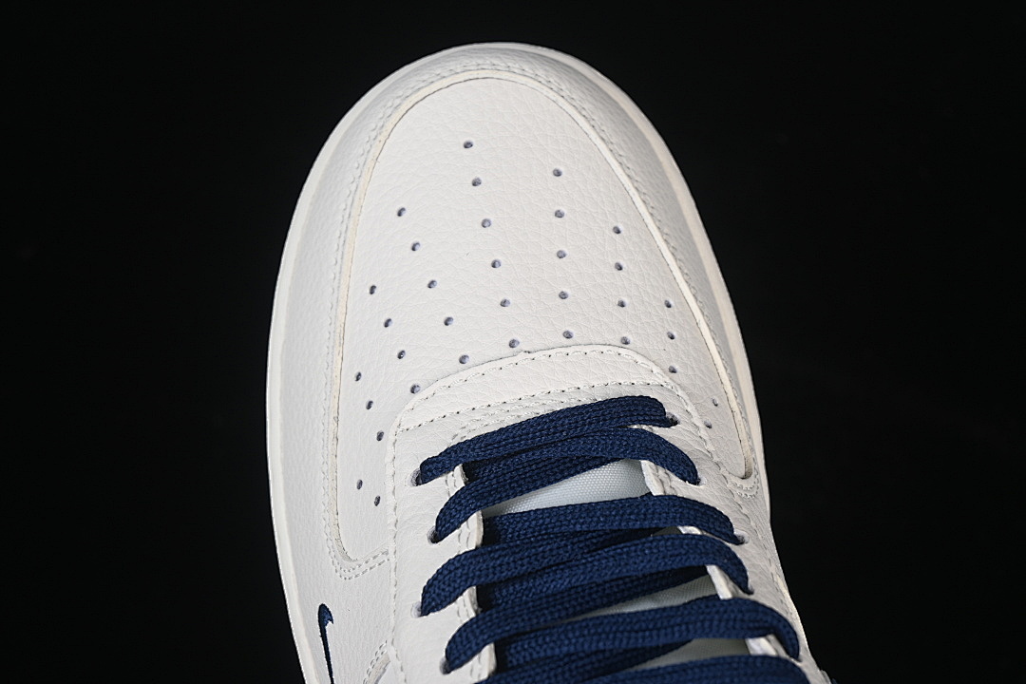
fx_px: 2137
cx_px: 513
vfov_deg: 18.2
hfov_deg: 27.0
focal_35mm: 75
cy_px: 342
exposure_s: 1/100
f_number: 7.1
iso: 160
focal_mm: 50
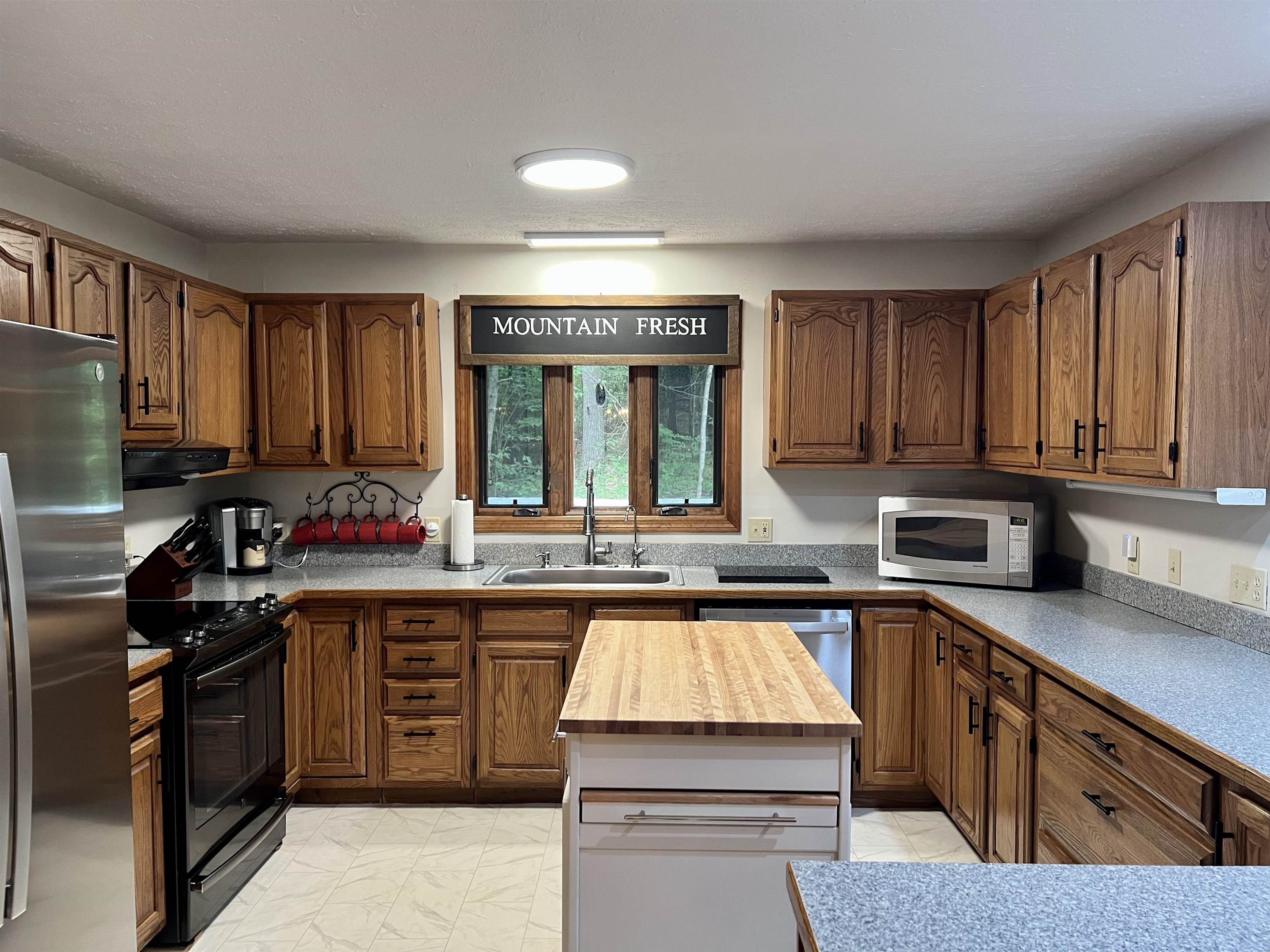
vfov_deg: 53.1
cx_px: 635
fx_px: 954
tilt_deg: -2.8
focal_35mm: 26
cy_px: 476
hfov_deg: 67.3
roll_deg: -0.3
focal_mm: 5.7
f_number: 1.5
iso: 200
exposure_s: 1/60
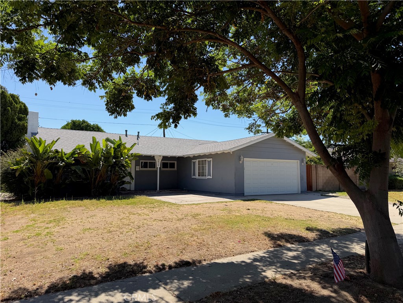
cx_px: 202
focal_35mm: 24
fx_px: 279
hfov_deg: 71.6
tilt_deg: +4.3
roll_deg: +0.0
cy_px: 152
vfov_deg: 56.8
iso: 80
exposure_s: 1/3953
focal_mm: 6.76
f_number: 1.78
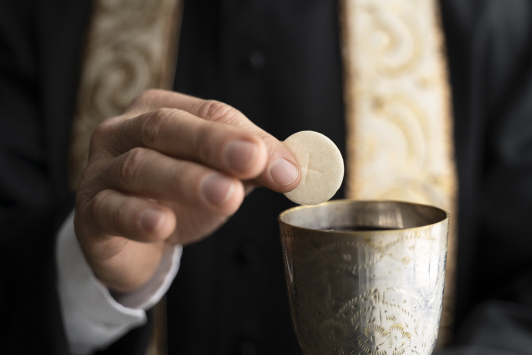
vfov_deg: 27.0
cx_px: 266
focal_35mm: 50
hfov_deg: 39.6
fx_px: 739
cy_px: 178
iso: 640
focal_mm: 50
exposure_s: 1/640
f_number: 2.8
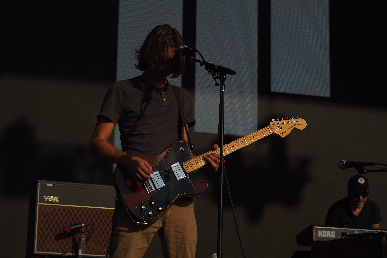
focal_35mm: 105
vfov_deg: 13.0
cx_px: 194
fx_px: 1129
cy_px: 129
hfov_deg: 19.5
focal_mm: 105
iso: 100
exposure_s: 1/1000
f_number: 8
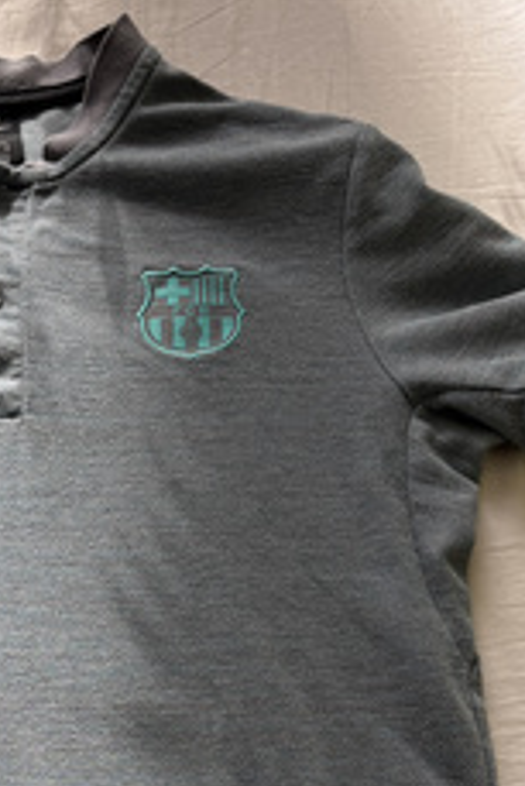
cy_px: 717
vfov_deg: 32.1
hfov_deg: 22.1
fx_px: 1289
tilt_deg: -71.3
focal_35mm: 59
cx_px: -9
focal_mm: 5.96
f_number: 1.6
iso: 50
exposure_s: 1/408
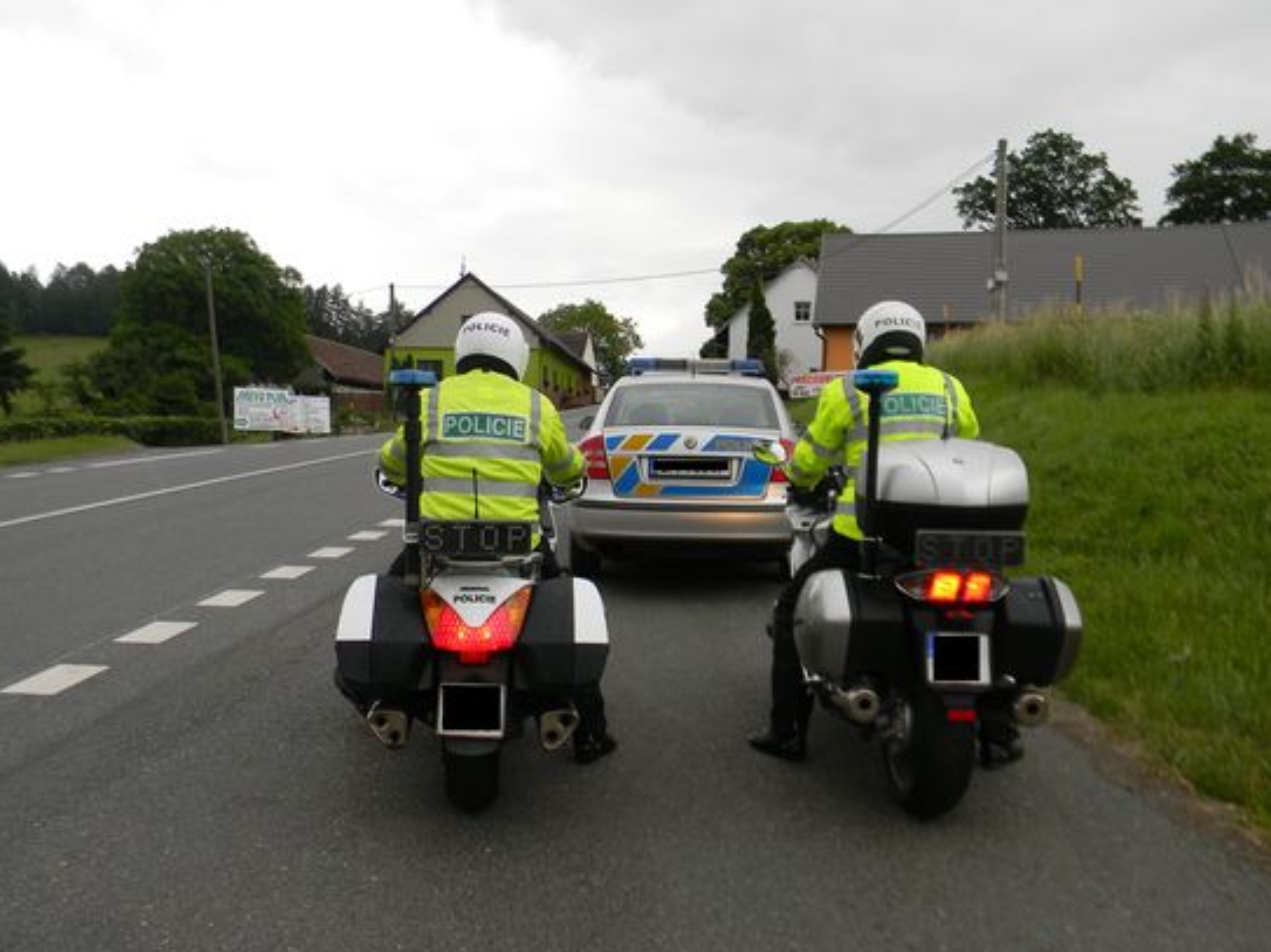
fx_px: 1211
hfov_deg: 55.4
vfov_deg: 42.9
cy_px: 477
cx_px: 644
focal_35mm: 33
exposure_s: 1/188
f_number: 3.5
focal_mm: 5
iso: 80
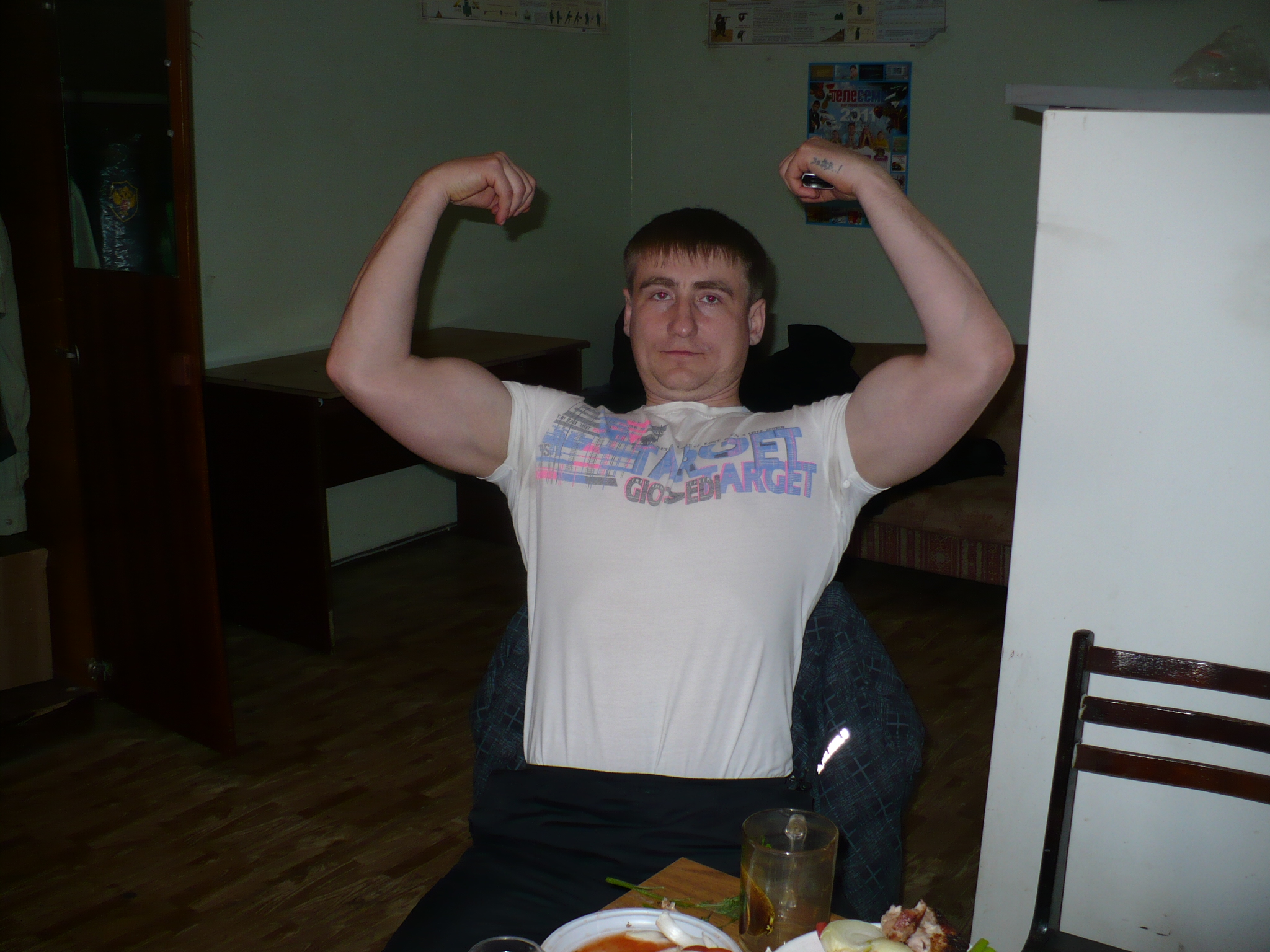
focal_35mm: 37
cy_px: 476
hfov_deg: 50.1
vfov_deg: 38.7
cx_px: 635
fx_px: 1357
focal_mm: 6.1
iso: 100
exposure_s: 1/30
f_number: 2.8
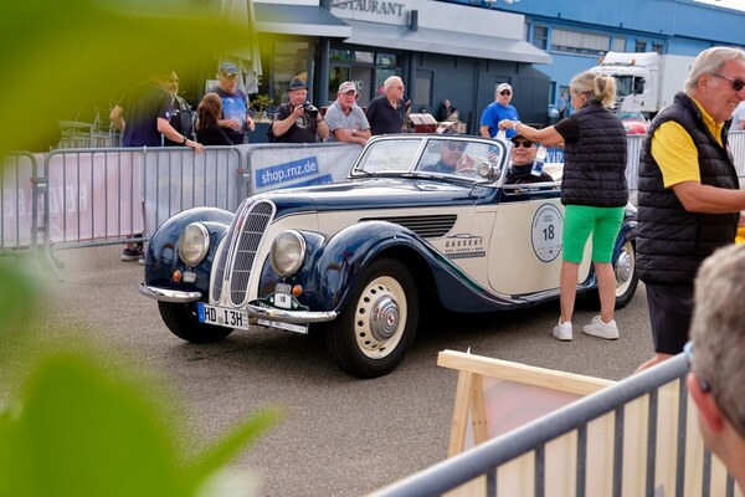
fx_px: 1076
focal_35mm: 52
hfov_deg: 38.2
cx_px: 372
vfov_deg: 26.0
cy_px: 248
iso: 200
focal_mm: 34.5
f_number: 5
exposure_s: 1/200
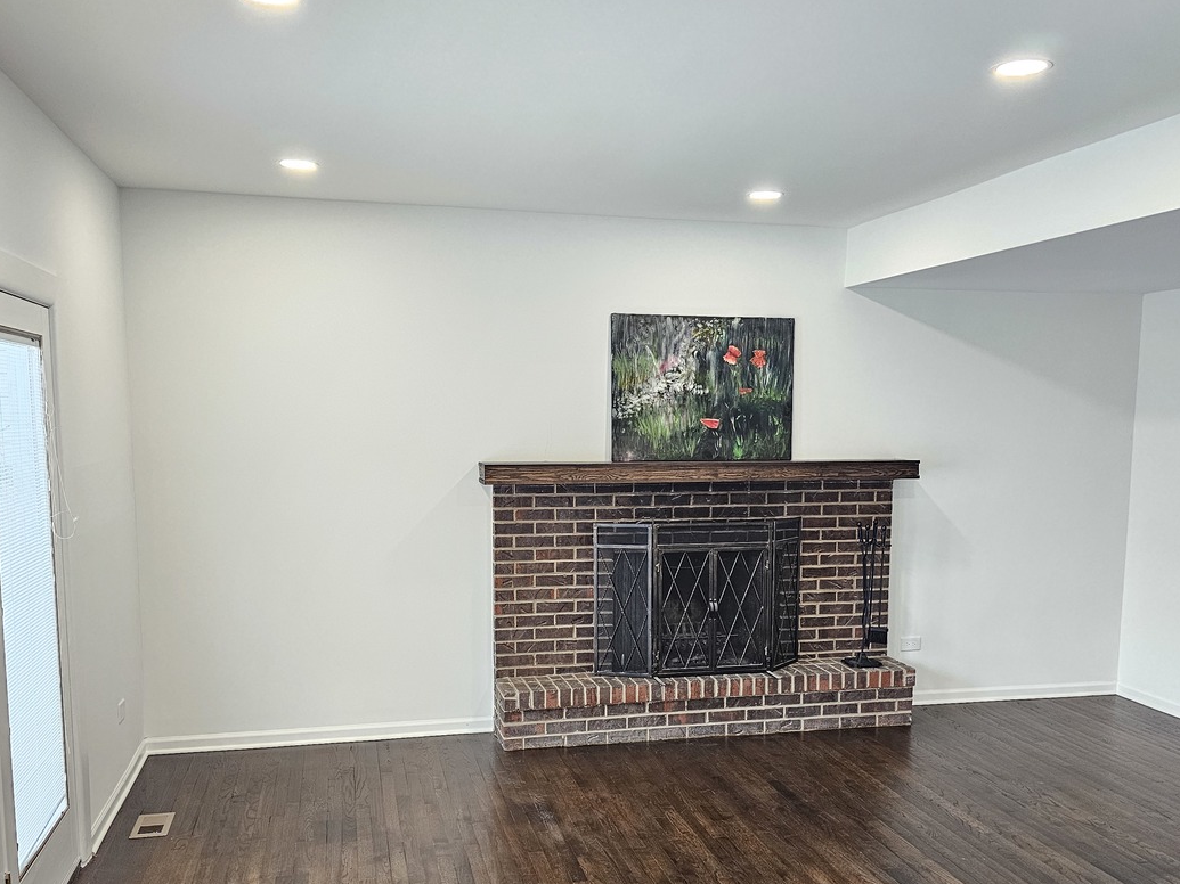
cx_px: 627
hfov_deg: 56.8
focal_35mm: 32
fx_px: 1091
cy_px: 556
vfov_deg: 43.8
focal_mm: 6.3
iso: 400
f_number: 1.7
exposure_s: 1/120
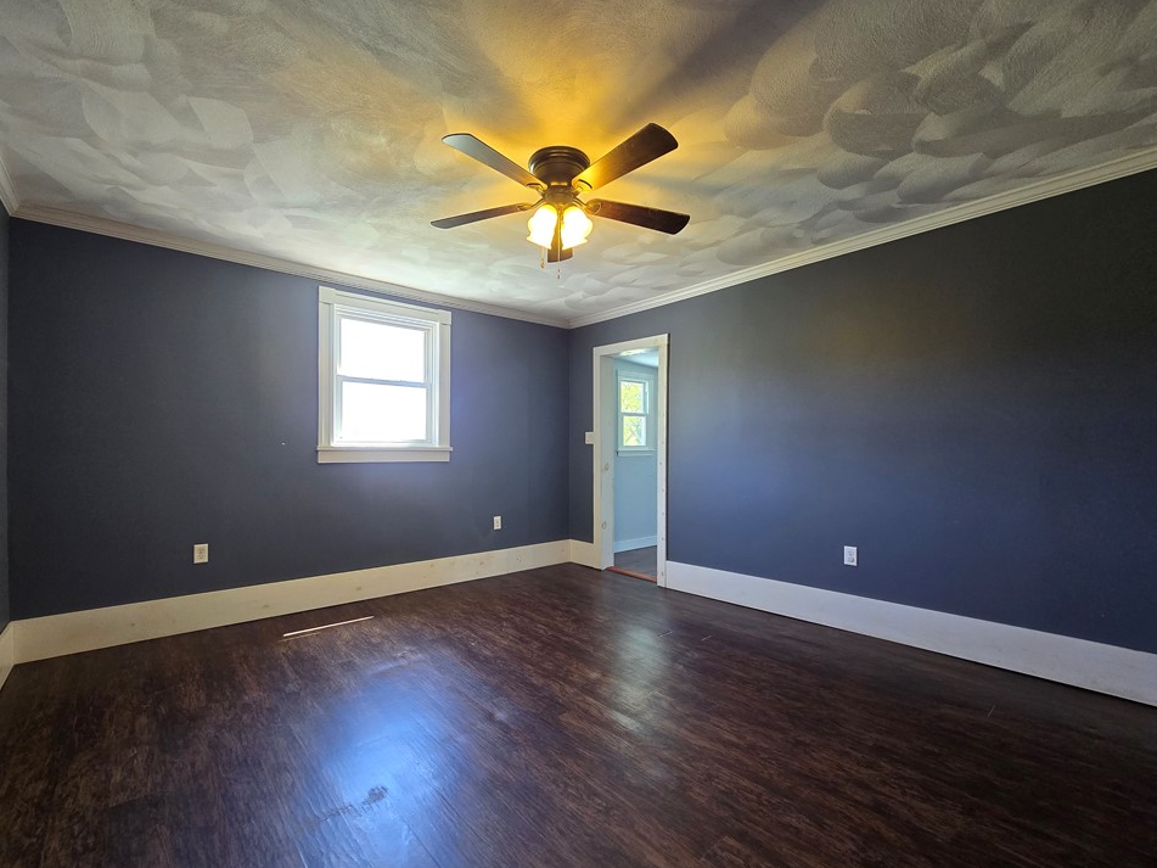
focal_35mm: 14
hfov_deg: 102.0
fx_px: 468
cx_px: 546
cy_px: 444
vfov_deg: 85.6
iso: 200
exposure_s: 1/60
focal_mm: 2.2
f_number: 2.2
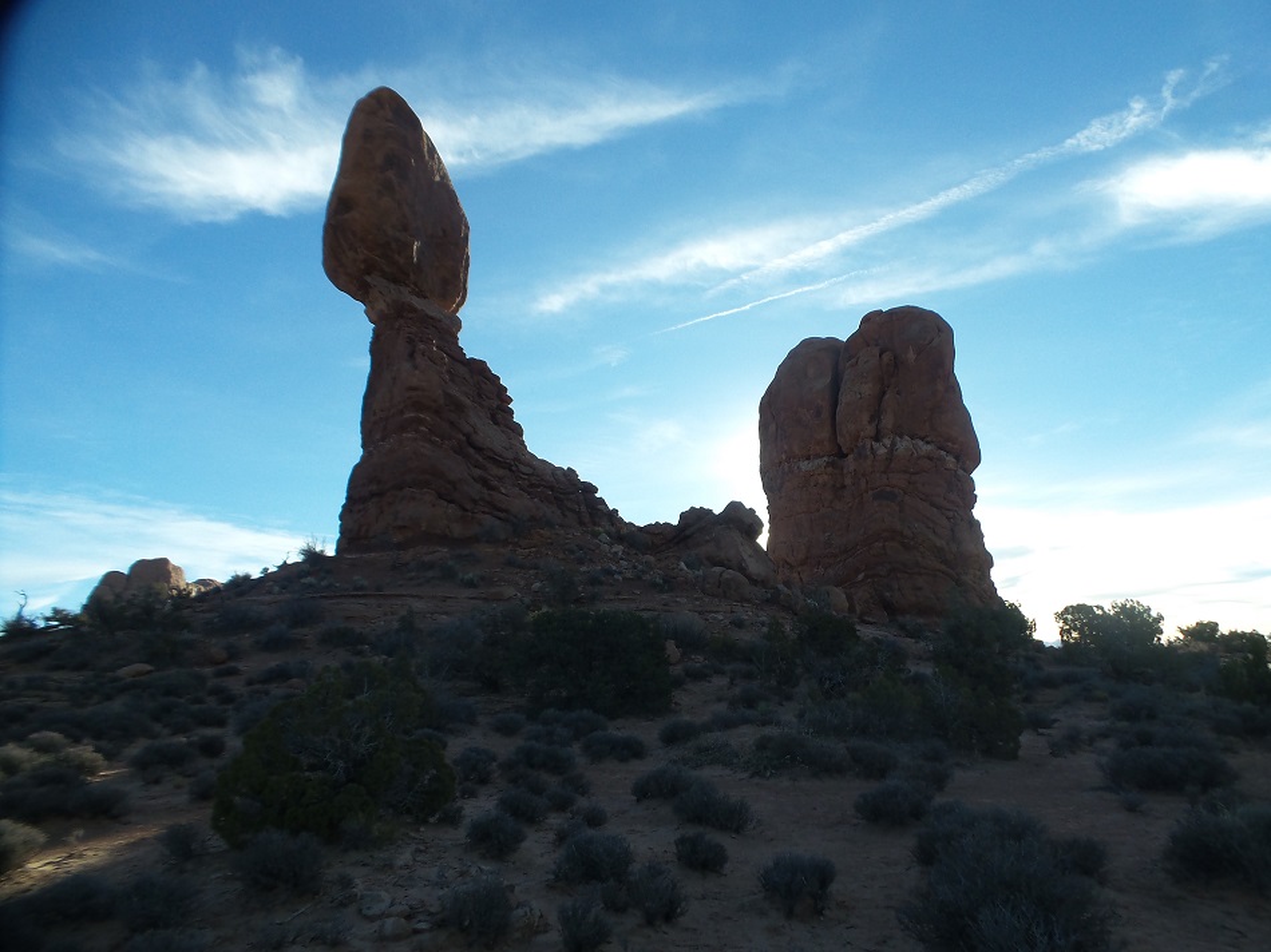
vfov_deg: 58.9
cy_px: 476
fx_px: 844
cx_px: 636
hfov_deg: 73.9
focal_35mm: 23
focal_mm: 4.1
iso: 100
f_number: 3.5
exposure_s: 1/640
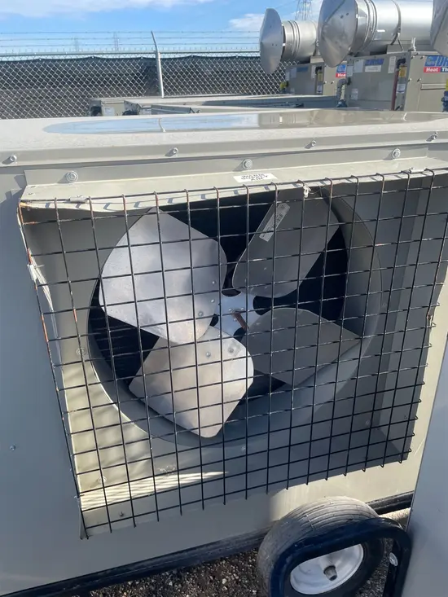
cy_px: 298
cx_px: 224
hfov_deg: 53.1
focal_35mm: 26
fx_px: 449
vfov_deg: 67.3
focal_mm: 4.2
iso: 32
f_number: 1.6
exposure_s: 1/1114
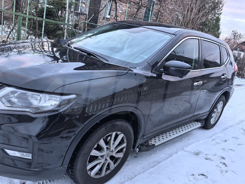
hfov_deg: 65.3
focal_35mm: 27
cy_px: 92
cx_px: 122
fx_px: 191
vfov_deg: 51.4
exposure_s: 1/100
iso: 64
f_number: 1.4
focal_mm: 6.98
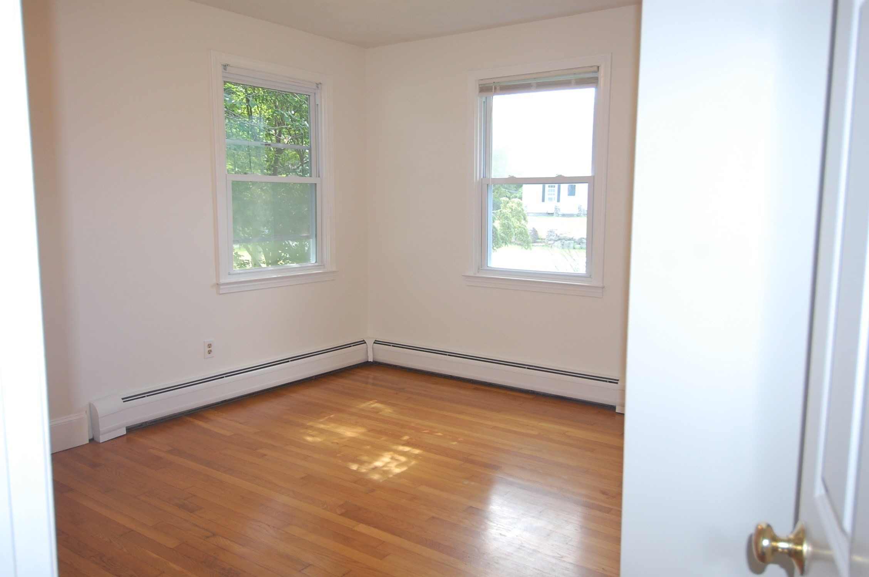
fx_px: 651
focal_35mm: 27
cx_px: 434
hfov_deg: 67.5
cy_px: 288
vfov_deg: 47.8
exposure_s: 1/60
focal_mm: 18
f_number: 4
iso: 400
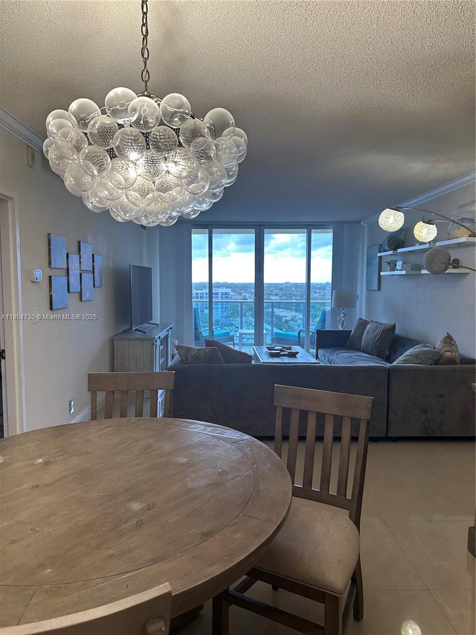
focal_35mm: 24
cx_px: 238
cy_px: 318
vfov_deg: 71.6
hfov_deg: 56.8
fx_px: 440
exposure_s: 1/120
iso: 160
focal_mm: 6.86
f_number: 1.78
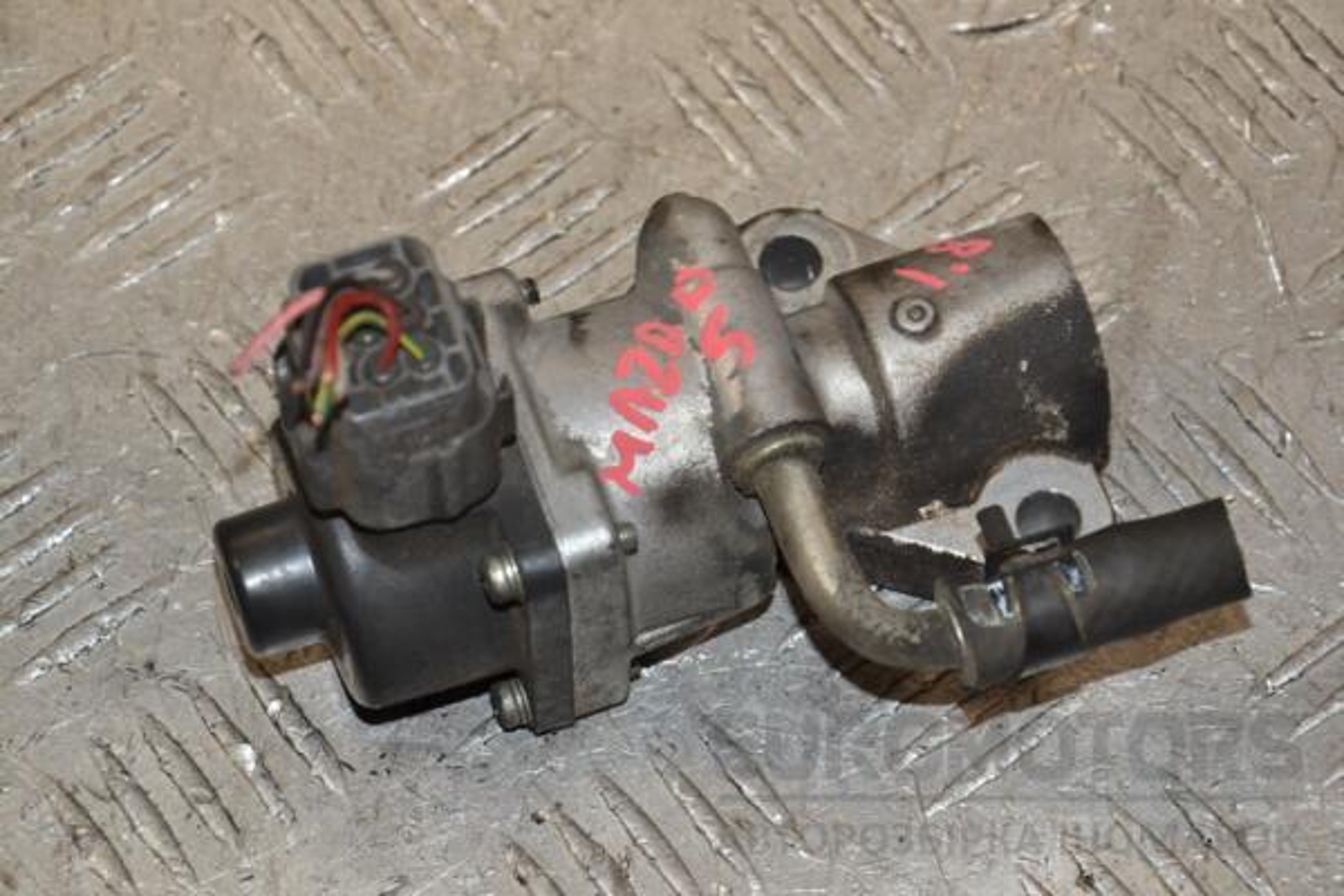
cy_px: 448
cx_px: 672
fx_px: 5152
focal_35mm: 138
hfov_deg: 14.9
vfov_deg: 9.9
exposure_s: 1/200
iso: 800
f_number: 8
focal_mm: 92
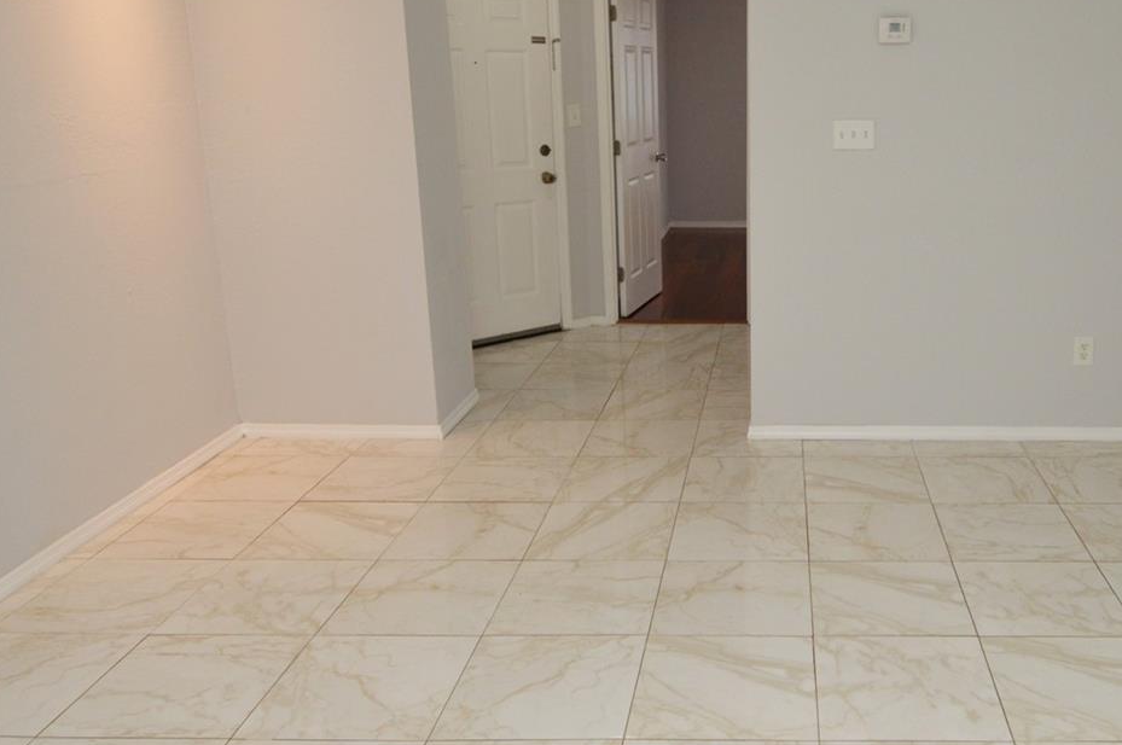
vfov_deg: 42.2
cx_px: 784
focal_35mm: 31
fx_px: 965
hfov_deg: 58.4
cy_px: 336
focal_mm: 12
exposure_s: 1/60
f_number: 4
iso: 560
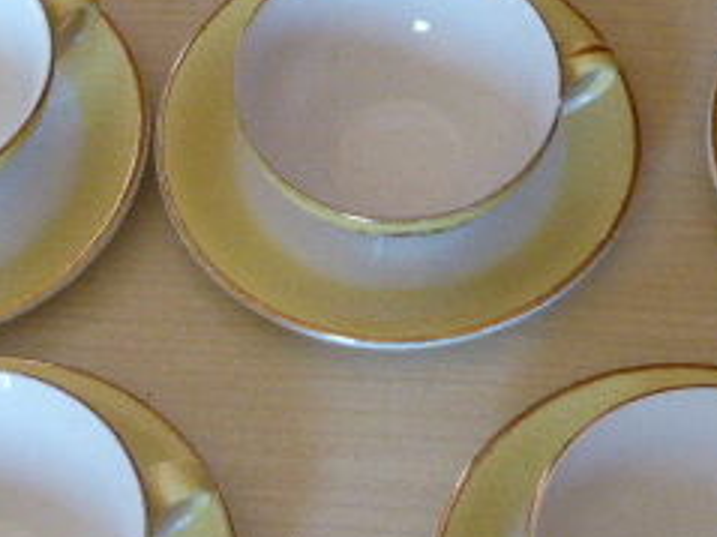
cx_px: 474
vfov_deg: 12.9
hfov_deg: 17.1
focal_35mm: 115
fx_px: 2381
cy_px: 339
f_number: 3.9
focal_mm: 7.4
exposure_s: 1/60
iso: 400
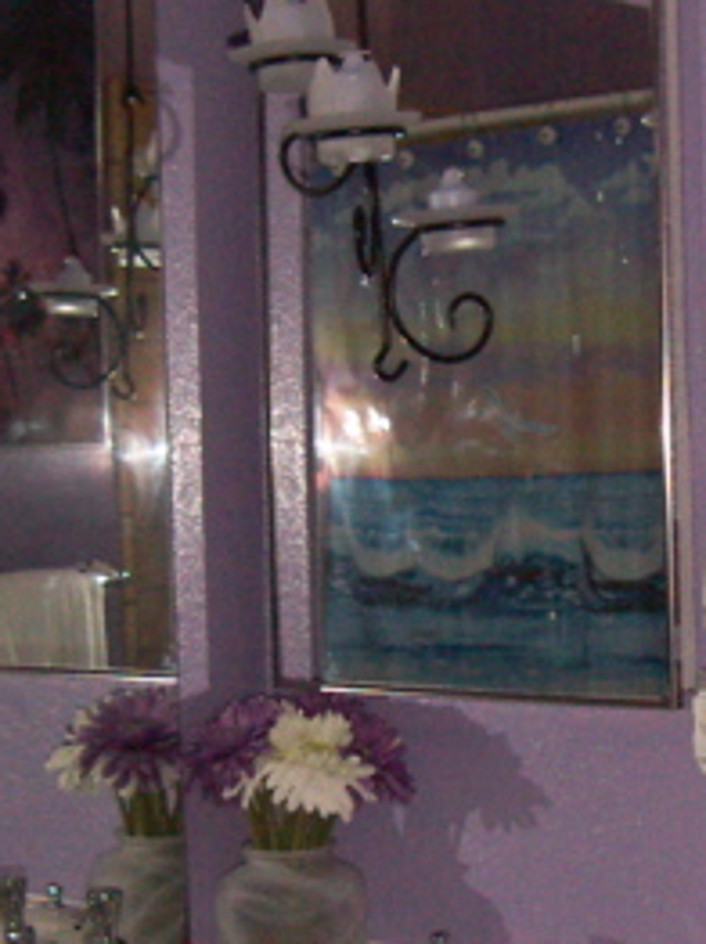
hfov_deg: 16.7
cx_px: 515
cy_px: 537
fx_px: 2397
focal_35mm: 88
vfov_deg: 22.3
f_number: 2.8
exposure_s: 1/50
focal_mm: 4.7
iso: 200
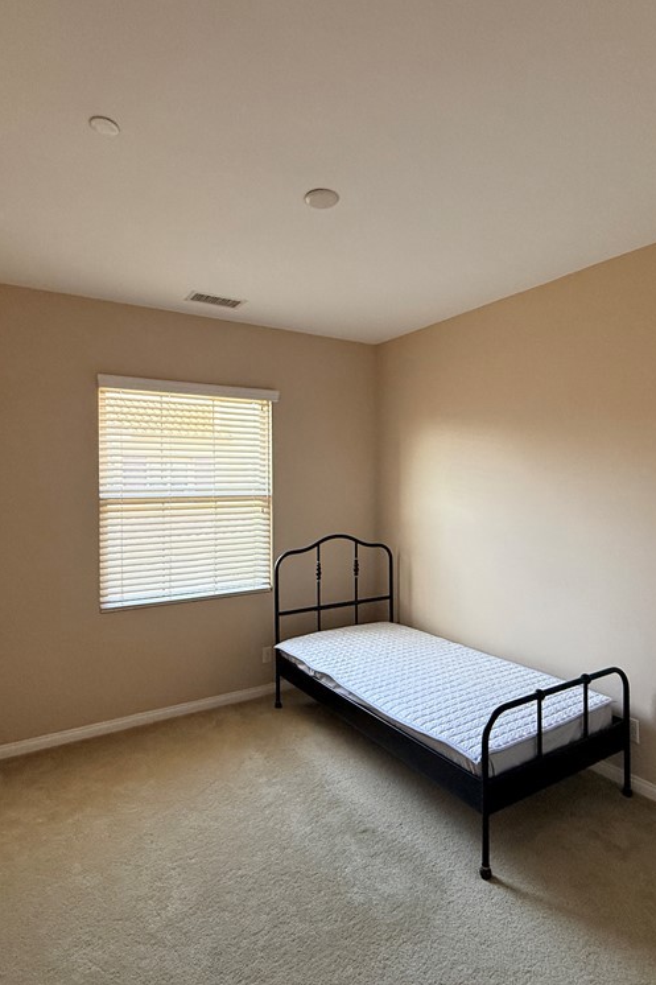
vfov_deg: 84.0
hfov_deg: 61.8
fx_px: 547
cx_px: 356
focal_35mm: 20
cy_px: 483
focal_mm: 2.22
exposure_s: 1/120
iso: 320
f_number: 2.2
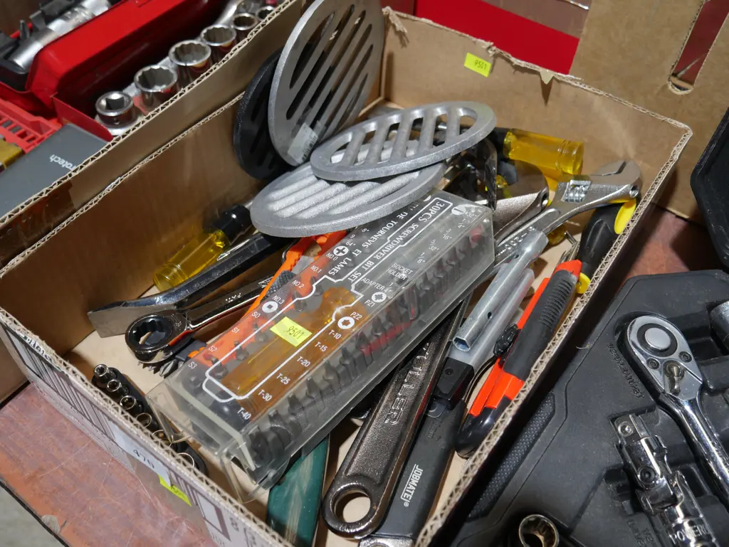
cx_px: 364
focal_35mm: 34
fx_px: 716
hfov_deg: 53.9
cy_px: 274
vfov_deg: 41.8
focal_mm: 17
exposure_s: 1/60
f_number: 4
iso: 320
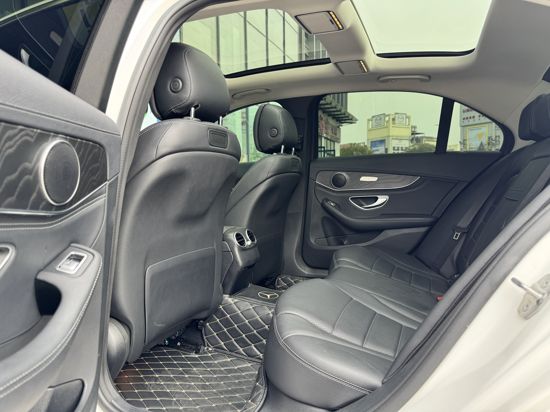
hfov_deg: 71.6
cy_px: 206
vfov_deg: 56.8
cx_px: 275
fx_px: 381
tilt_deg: -3.0
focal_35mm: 24
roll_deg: +1.1
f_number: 1.78
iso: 80
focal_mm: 6.76
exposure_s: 1/121
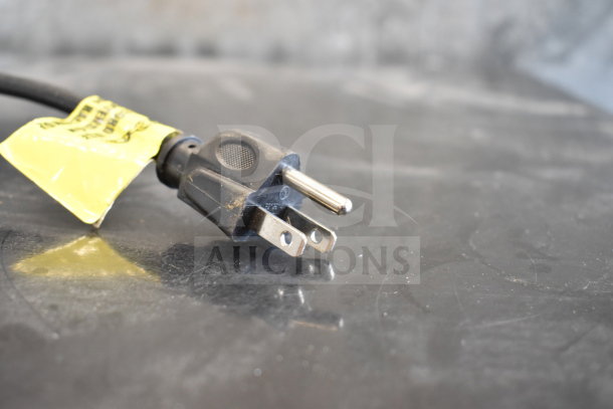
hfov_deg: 45.0
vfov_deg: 30.9
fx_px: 741
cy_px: 204
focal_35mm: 44
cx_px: 306
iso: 1400
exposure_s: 1/50
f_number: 4.2
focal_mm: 29
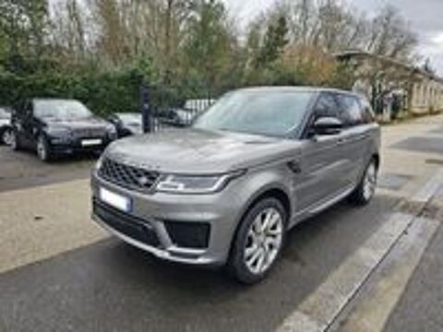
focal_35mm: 23
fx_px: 294
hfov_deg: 73.9
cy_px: 166
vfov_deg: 58.9
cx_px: 222
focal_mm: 6.3
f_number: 1.7
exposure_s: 1/180
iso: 12
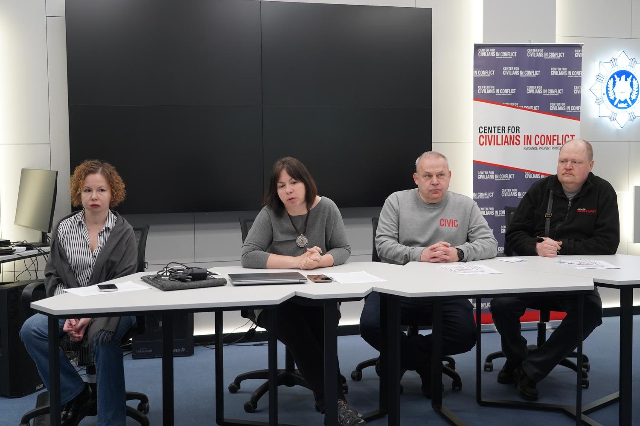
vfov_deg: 30.5
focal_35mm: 44
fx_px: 782
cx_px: 320
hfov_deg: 44.5
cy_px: 213
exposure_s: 1/160
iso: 1250
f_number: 4
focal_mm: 44
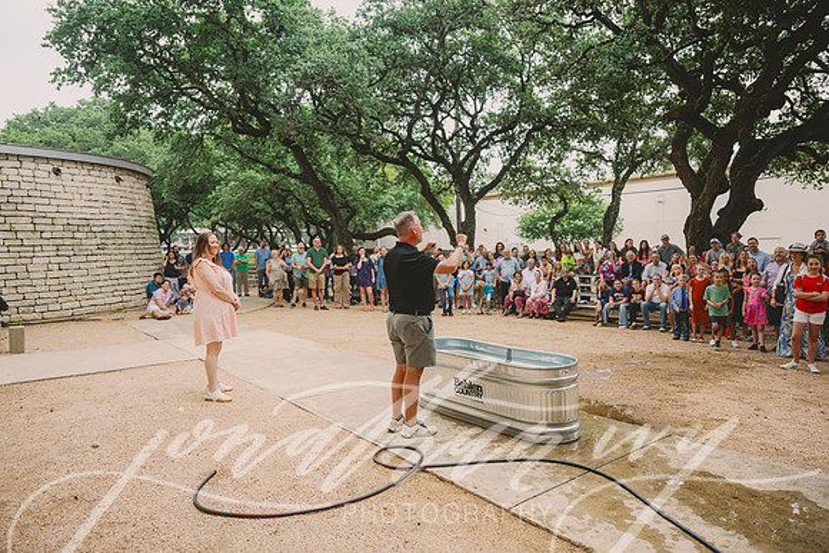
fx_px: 553
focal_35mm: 24
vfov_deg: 53.2
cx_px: 414
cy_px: 276
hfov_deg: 73.7
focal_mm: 24
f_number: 2.8
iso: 250
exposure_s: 1/640
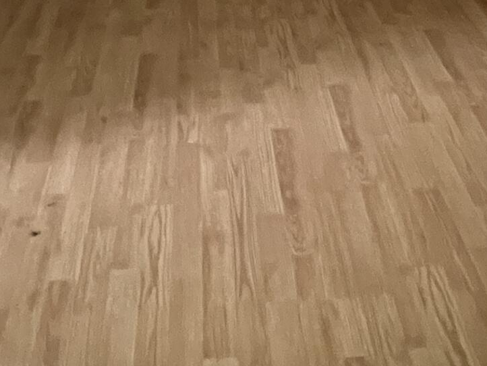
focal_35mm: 54
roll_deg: +0.8
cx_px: 234
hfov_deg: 35.5
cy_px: -279
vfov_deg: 20.2
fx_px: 760
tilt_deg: -5.1
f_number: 1.8
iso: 1000
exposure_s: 1/45
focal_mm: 1.57
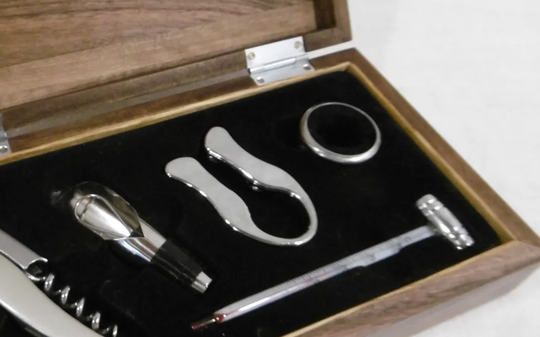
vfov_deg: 31.2
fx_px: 603
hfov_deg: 46.3
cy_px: 163
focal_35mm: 41
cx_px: 126
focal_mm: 4.3
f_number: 3.1
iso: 400
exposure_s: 1/40
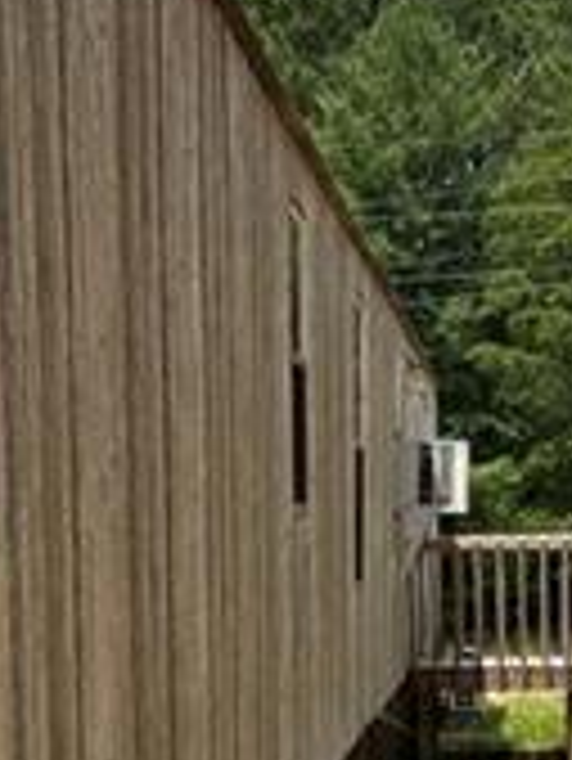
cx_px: 459
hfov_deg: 13.5
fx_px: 2398
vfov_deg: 17.3
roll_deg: -0.5
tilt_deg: -6.0
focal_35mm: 109
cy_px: 868
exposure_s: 1/4184
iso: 80
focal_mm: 6.86
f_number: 1.78
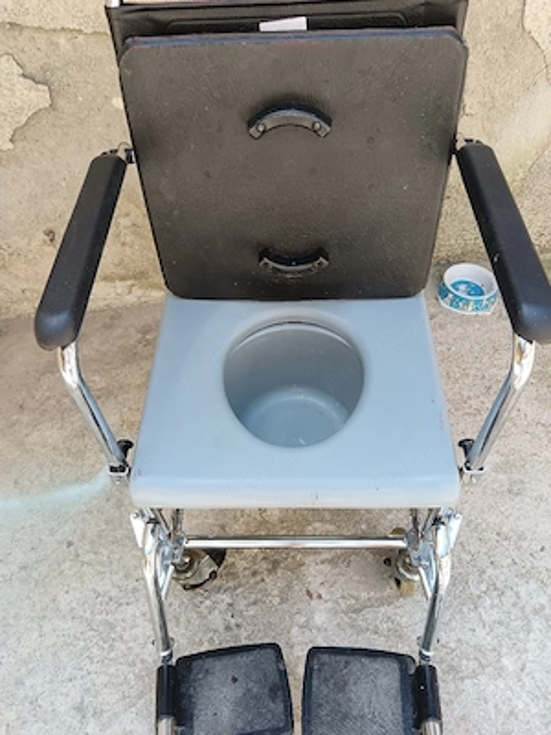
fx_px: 573
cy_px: 368
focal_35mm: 27
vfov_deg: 65.3
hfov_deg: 51.4
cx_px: 276
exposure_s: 1/122
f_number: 1.9
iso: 100
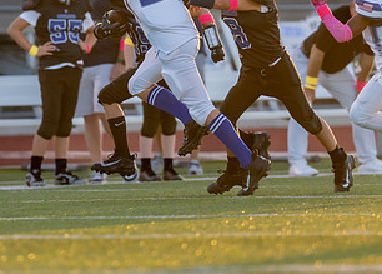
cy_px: 45
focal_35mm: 710
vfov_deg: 2.0
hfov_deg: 2.8
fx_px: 7708
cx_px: 170
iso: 640
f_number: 2.8
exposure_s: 1/1250
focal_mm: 200
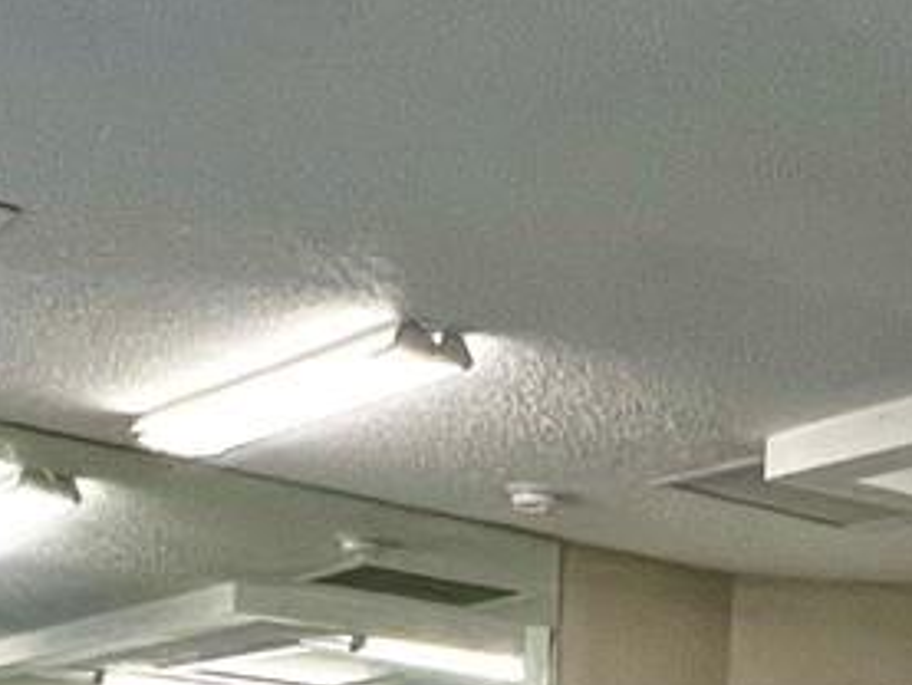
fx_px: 1977
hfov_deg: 23.7
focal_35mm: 75
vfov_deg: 17.4
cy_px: 1074
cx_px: 1090
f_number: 1.8
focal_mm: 1.57
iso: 125
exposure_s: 1/120
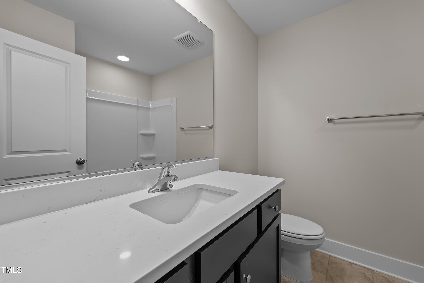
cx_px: 212
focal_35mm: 14
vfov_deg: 81.2
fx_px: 165
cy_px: 142
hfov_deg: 104.3
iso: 200
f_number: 7.1
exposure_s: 1/13
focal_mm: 14
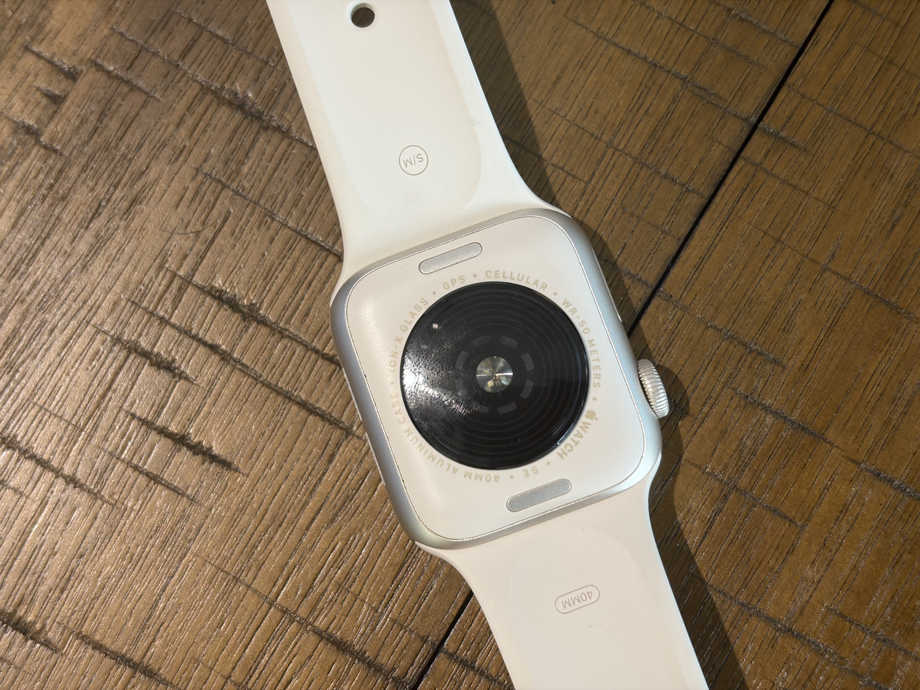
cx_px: 460
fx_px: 1382
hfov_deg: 36.8
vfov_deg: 28.0
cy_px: 345
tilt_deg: -84.5
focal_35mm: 52
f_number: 1.6
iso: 80
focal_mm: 5.96
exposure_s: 1/60
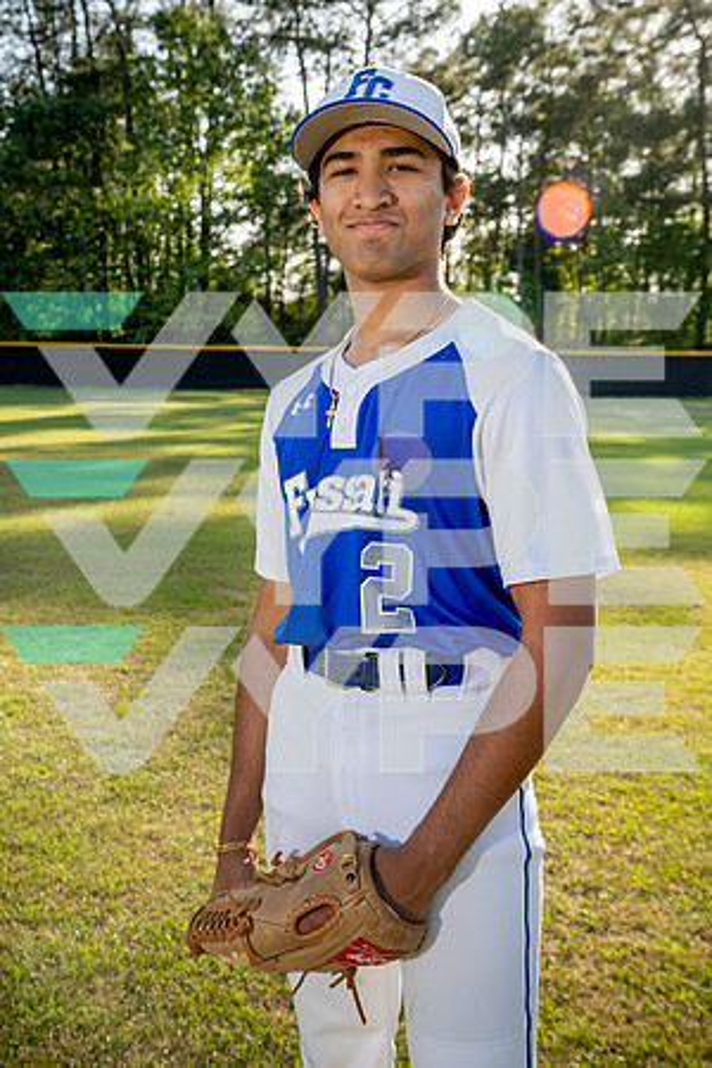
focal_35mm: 43
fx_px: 1276
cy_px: 534
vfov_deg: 45.4
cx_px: 356
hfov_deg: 31.2
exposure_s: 1/250
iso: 200
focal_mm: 43
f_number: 8
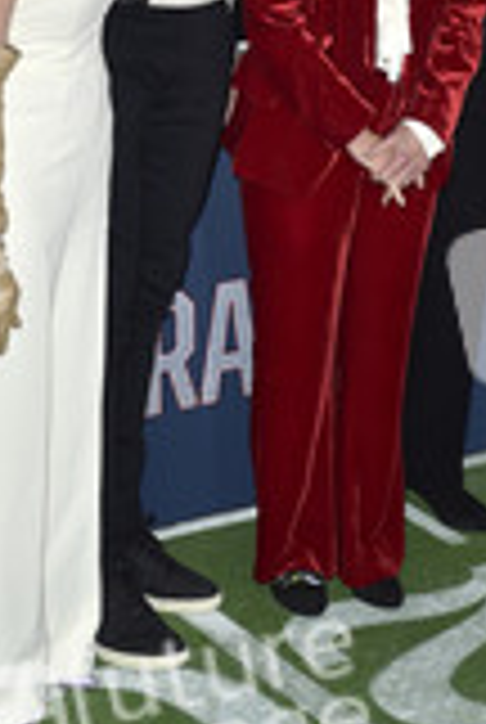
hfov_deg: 11.1
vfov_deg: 16.3
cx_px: 272
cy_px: 54
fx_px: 2500
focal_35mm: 124
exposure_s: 1/250
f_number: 6.3
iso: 500
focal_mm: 50
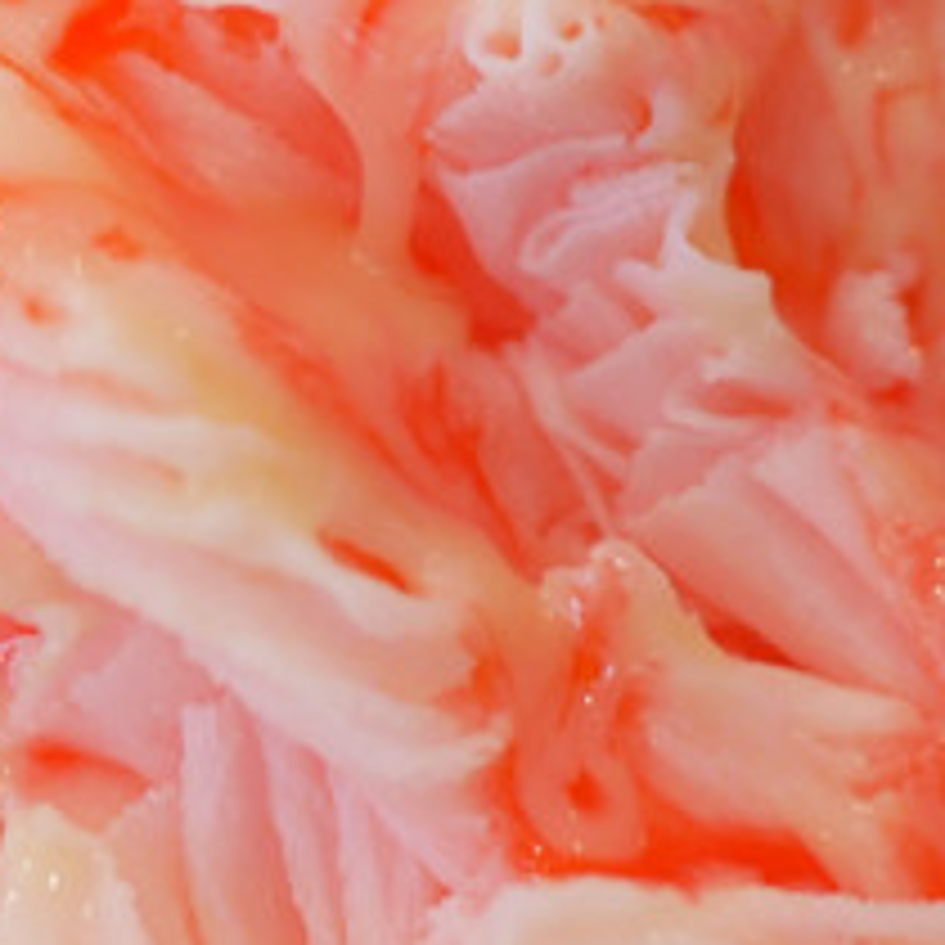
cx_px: 63
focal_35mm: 126
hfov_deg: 13.7
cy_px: 518
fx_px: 3892
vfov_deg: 13.8
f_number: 1.7
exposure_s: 1/80
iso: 200
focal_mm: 15
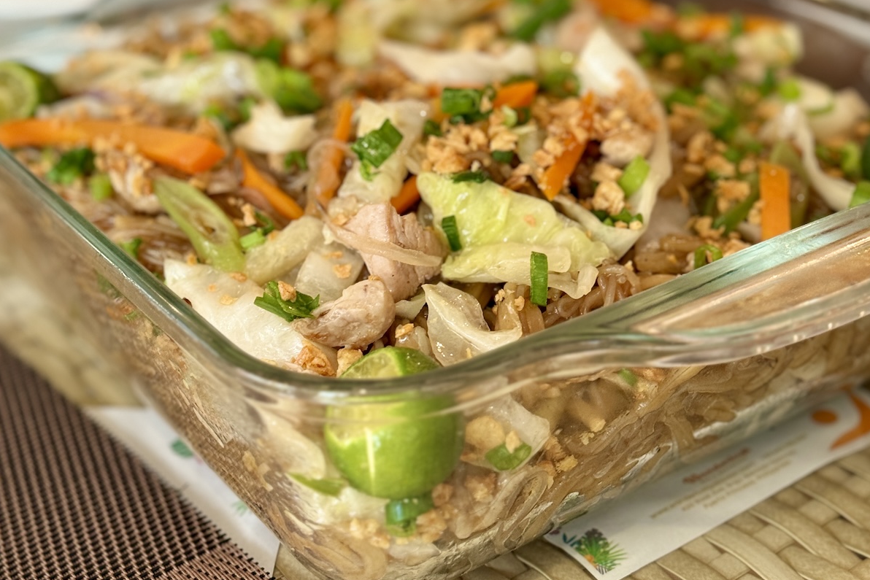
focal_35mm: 67
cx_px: 436
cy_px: 110
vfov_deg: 20.1
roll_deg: +2.6
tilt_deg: -24.1
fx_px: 1619
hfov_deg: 30.1
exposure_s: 1/60
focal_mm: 6.76
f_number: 1.78
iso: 100
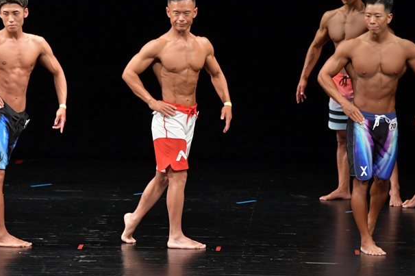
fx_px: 3536
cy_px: 127
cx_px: 200
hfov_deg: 6.7
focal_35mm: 307
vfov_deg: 4.5
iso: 3200
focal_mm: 160
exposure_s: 1/400
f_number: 5.6
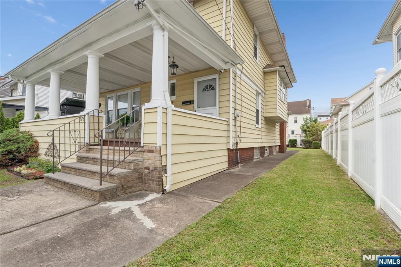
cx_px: 200
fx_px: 178
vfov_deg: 73.7
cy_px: 134
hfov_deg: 96.8
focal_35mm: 16
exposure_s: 1/200
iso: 250
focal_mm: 16
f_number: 8
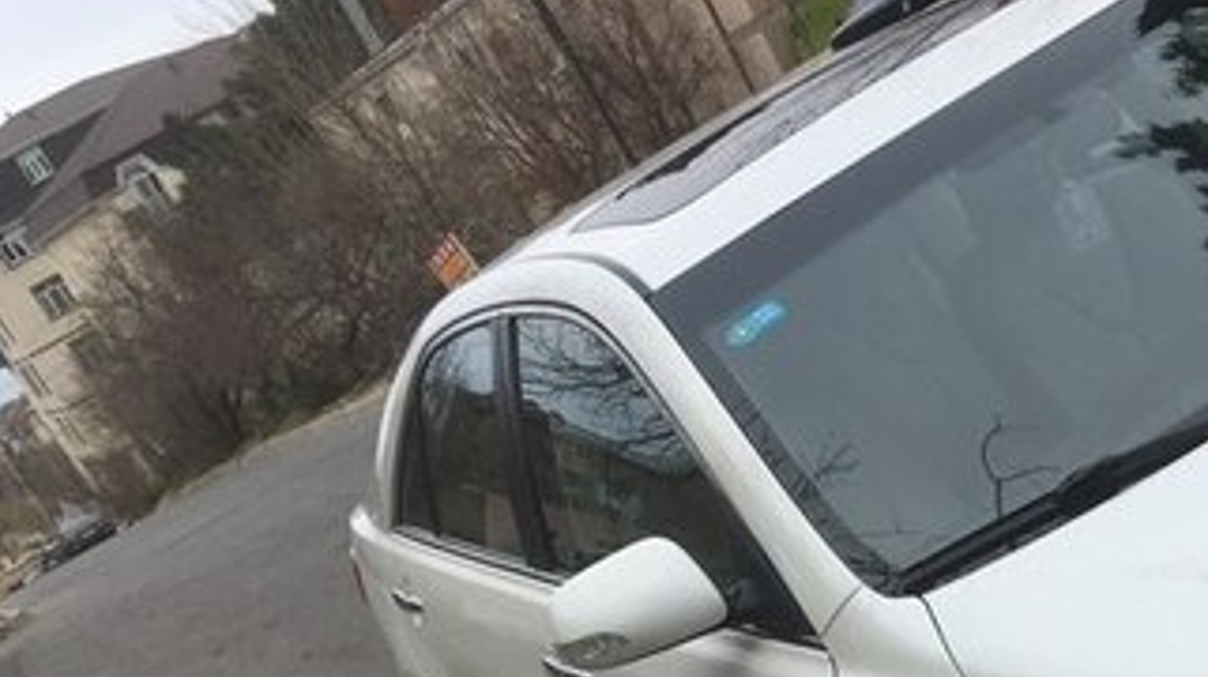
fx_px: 2080
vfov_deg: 17.4
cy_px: 878
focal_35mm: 65
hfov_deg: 31.6
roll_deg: +28.7
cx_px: 963
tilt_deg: -22.7
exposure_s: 1/732
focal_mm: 4.15
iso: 25
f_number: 2.2
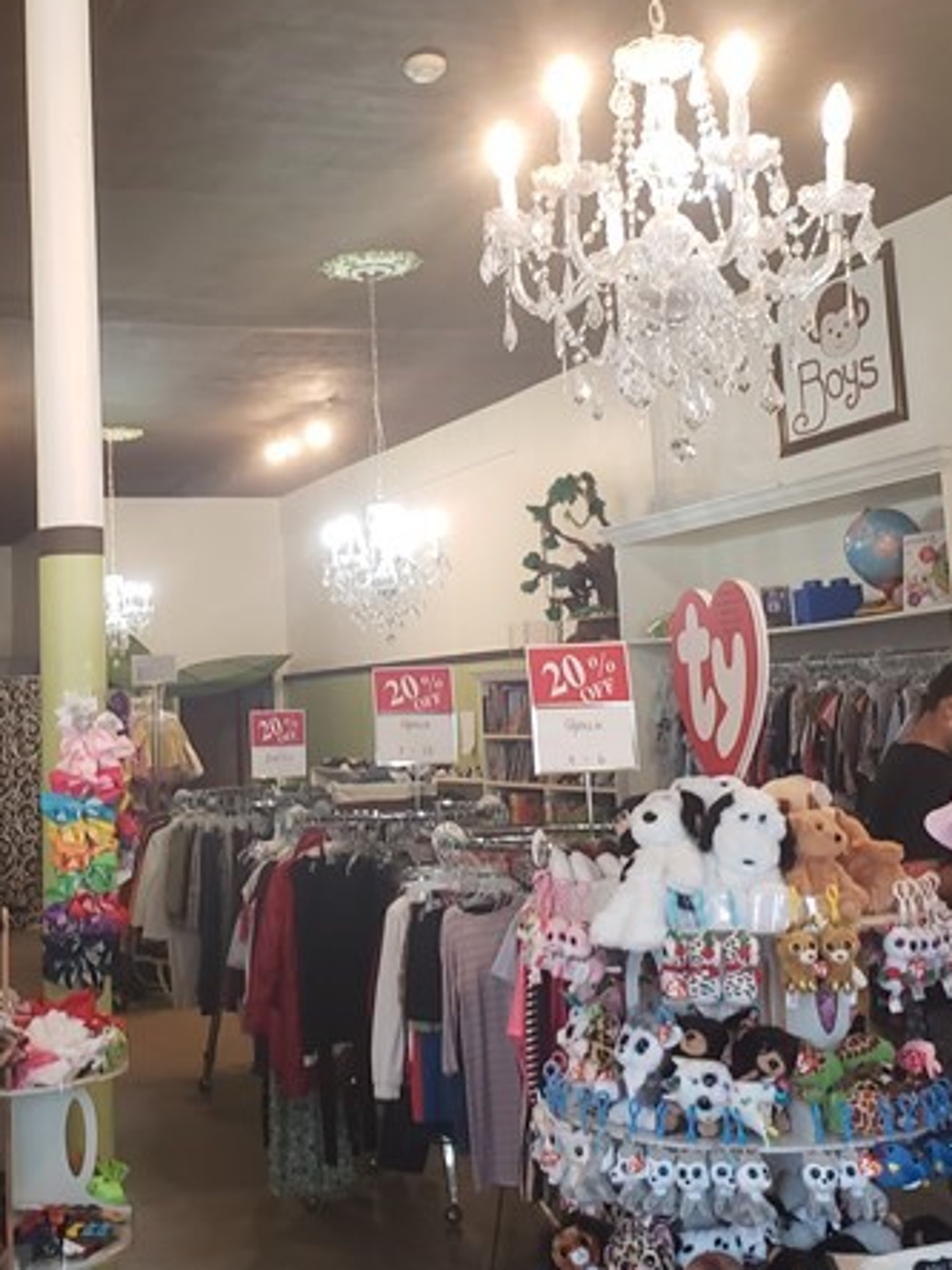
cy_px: 512
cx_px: 309
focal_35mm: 45
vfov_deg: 41.9
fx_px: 1650
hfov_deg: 31.9
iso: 250
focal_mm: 4.3
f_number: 2.4
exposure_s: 1/30
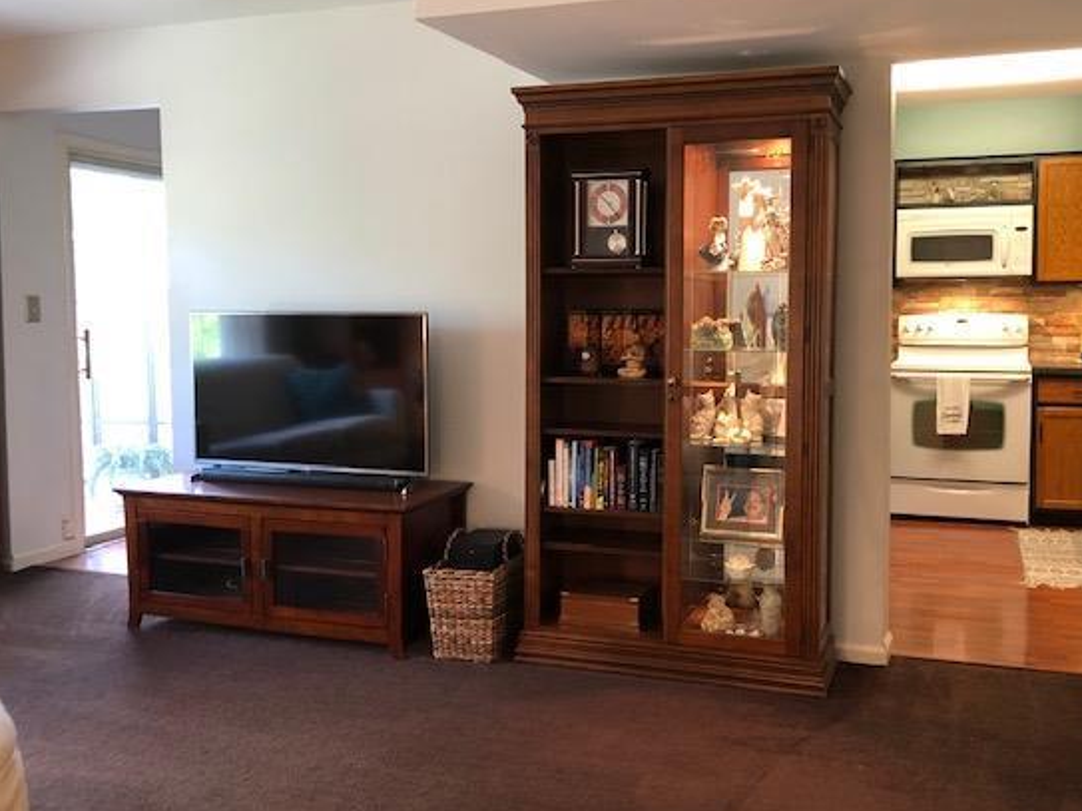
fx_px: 1031
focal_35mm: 33
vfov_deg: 42.9
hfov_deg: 55.1
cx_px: 620
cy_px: 385
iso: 64
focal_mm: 3.99
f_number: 1.8
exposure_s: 1/15
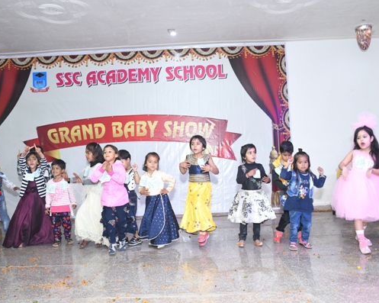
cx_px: 194
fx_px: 381
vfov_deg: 43.3
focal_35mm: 34
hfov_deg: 52.9
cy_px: 151
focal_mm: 20
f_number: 3.5
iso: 1250
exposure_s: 1/125
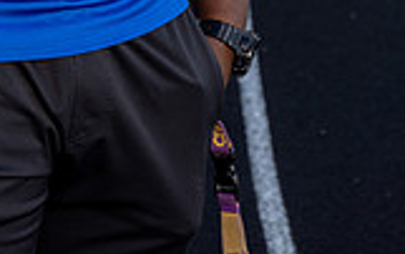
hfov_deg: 10.5
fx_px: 2199
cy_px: -304
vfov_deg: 6.4
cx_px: 60
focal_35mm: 199
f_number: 5.6
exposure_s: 1/250
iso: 320
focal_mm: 70
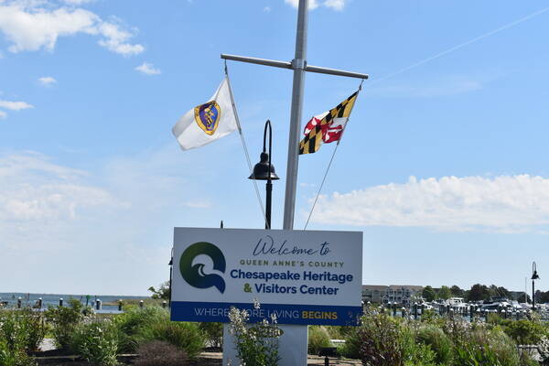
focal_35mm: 63
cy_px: 183
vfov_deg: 21.6
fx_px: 961
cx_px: 274
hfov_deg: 31.9
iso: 100
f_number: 9
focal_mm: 42
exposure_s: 1/320
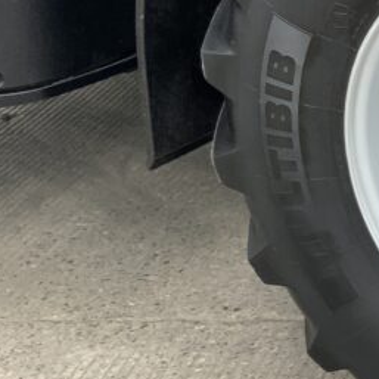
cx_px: 724
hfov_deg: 14.5
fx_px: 1263
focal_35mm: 102
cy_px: 106
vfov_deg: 17.0
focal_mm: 3
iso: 16
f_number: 1.8
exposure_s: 1/391
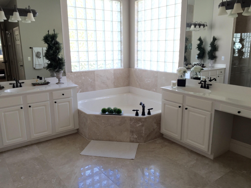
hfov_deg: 61.7
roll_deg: +1.1
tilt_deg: -12.1
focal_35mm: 29
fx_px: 210
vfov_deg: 48.2
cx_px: 126
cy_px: 94
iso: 25
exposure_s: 1/30
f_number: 2.2
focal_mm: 4.15
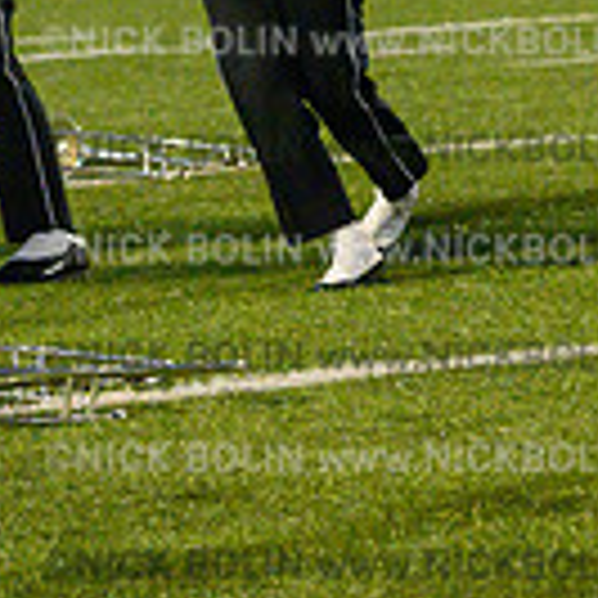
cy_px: -164
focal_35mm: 389
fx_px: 7603
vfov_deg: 4.5
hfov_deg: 4.5
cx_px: 1093
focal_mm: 105
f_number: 4
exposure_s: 1/1600
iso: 10000
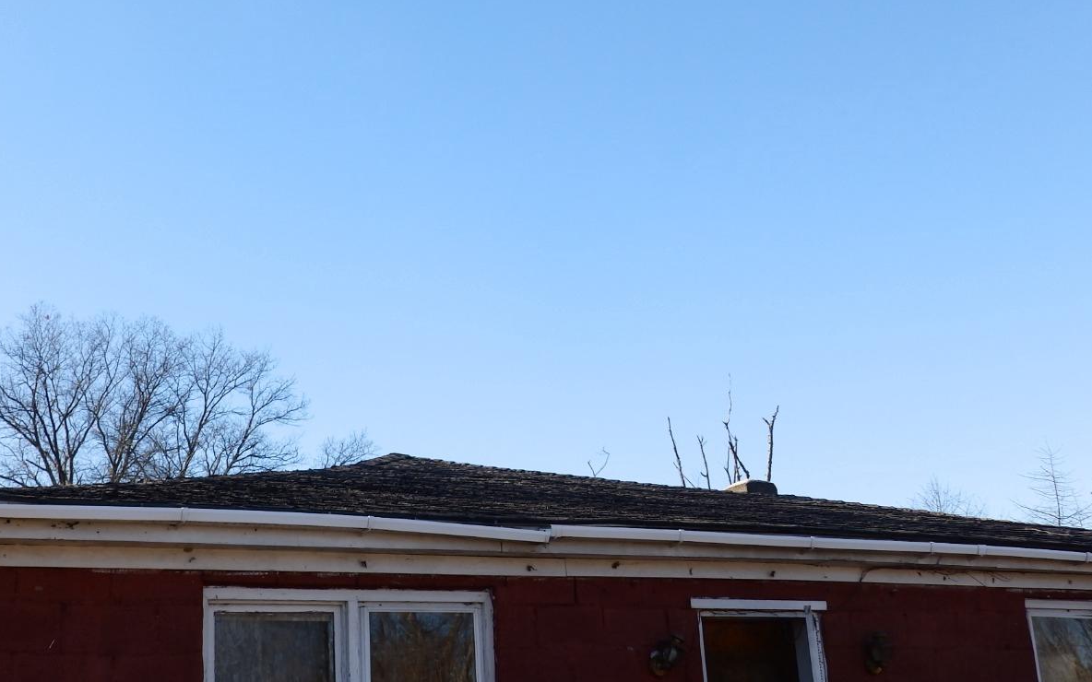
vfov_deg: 26.2
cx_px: 479
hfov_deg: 41.0
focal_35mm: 49
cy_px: 214
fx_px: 1458
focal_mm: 6.8
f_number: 4.5
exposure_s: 1/320
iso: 80
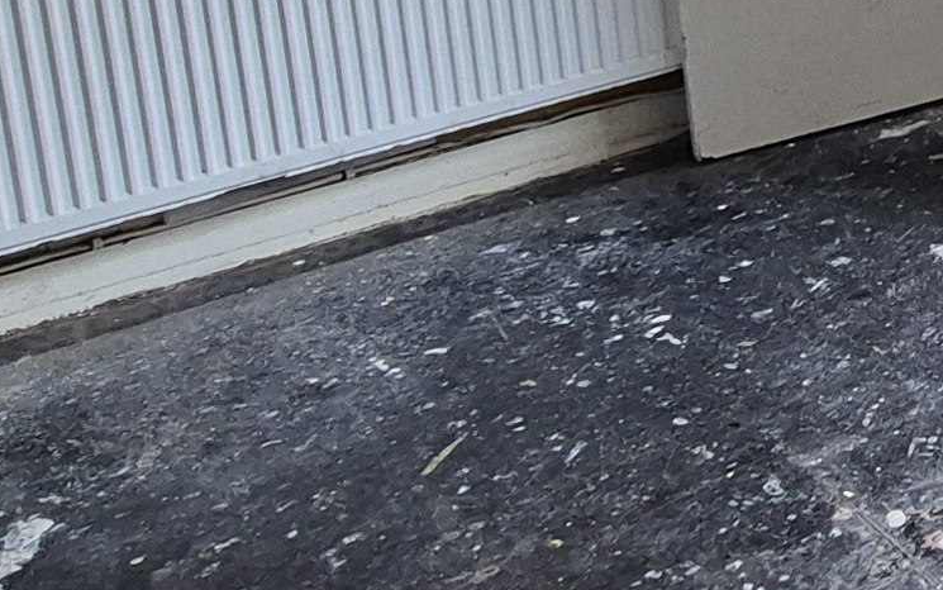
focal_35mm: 74
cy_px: -357
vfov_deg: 15.8
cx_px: 1571
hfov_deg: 21.3
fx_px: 1902
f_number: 2.2
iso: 125
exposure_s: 1/50
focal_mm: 2.2
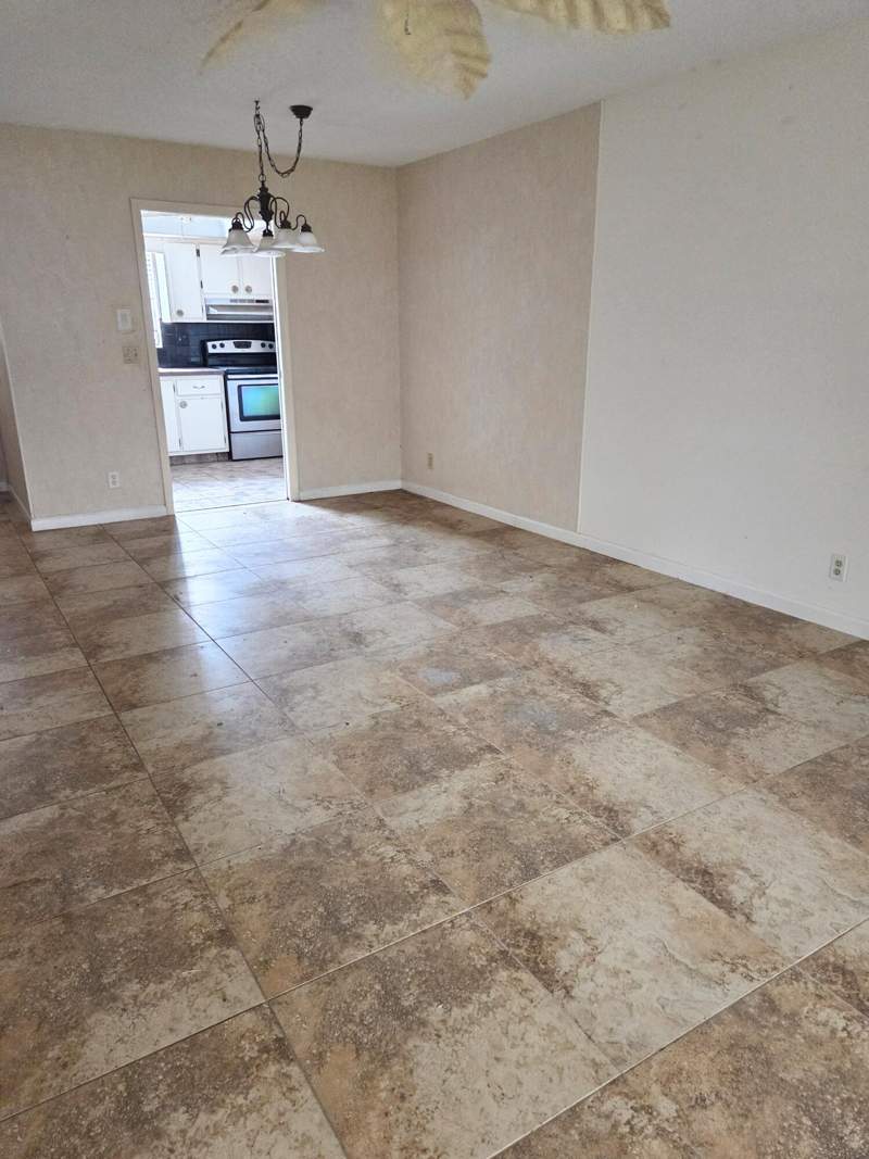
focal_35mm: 23
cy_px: 580
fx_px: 770
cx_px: 434
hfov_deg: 58.9
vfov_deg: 73.9
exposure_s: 1/120
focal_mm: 5.4
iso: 1000
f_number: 1.8
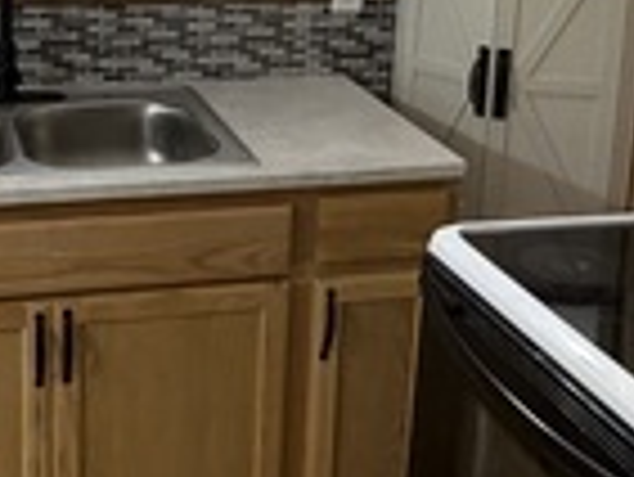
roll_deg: -1.4
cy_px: 58
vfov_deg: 21.8
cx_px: 200
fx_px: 1210
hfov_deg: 29.1
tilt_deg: -12.5
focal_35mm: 66
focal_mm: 2.22
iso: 400
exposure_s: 1/60
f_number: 2.2
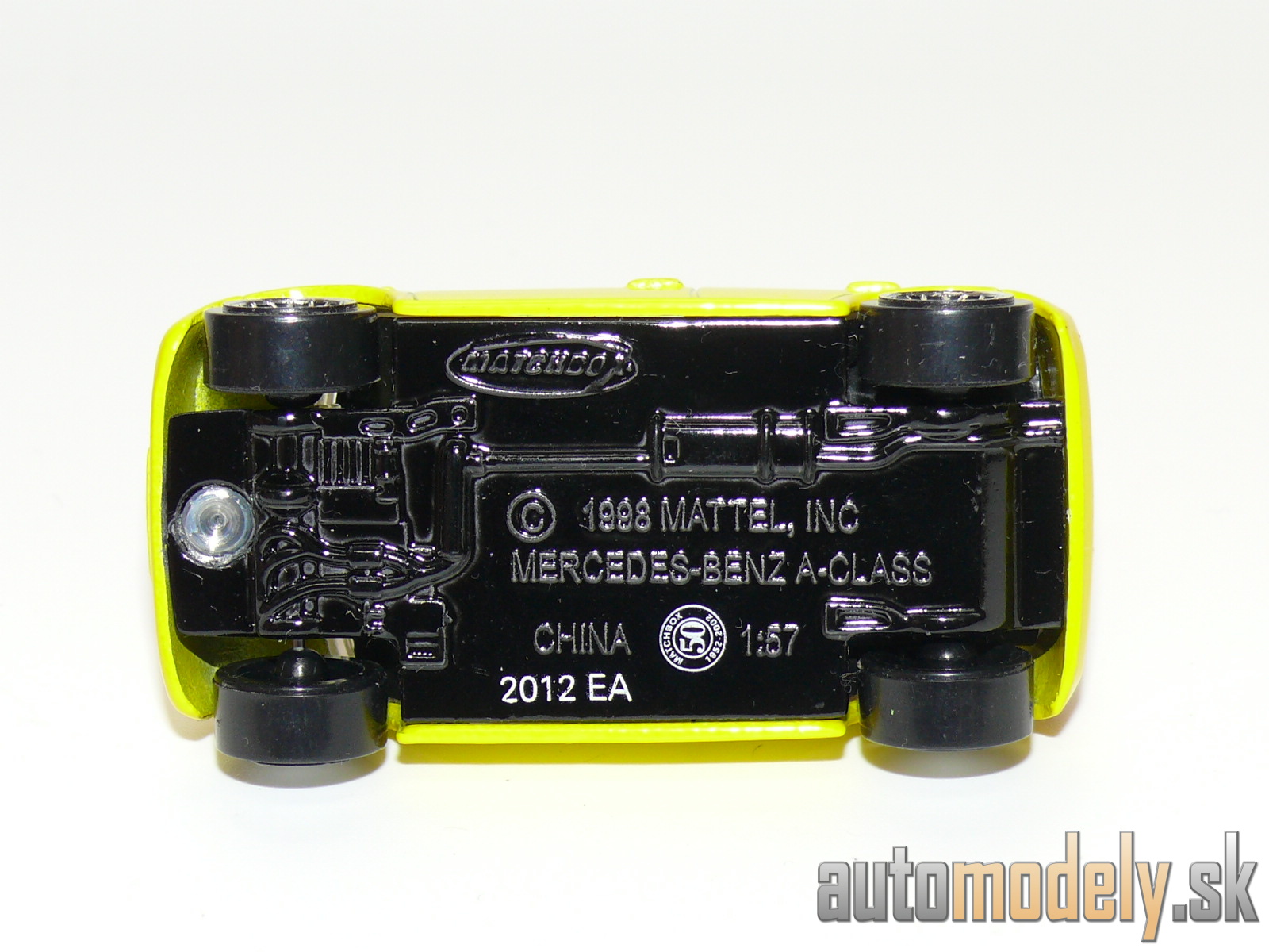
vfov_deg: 13.5
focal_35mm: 110
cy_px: 476
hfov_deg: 17.9
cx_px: 634
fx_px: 4033
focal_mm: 13.9
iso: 100
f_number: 4
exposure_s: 1/30
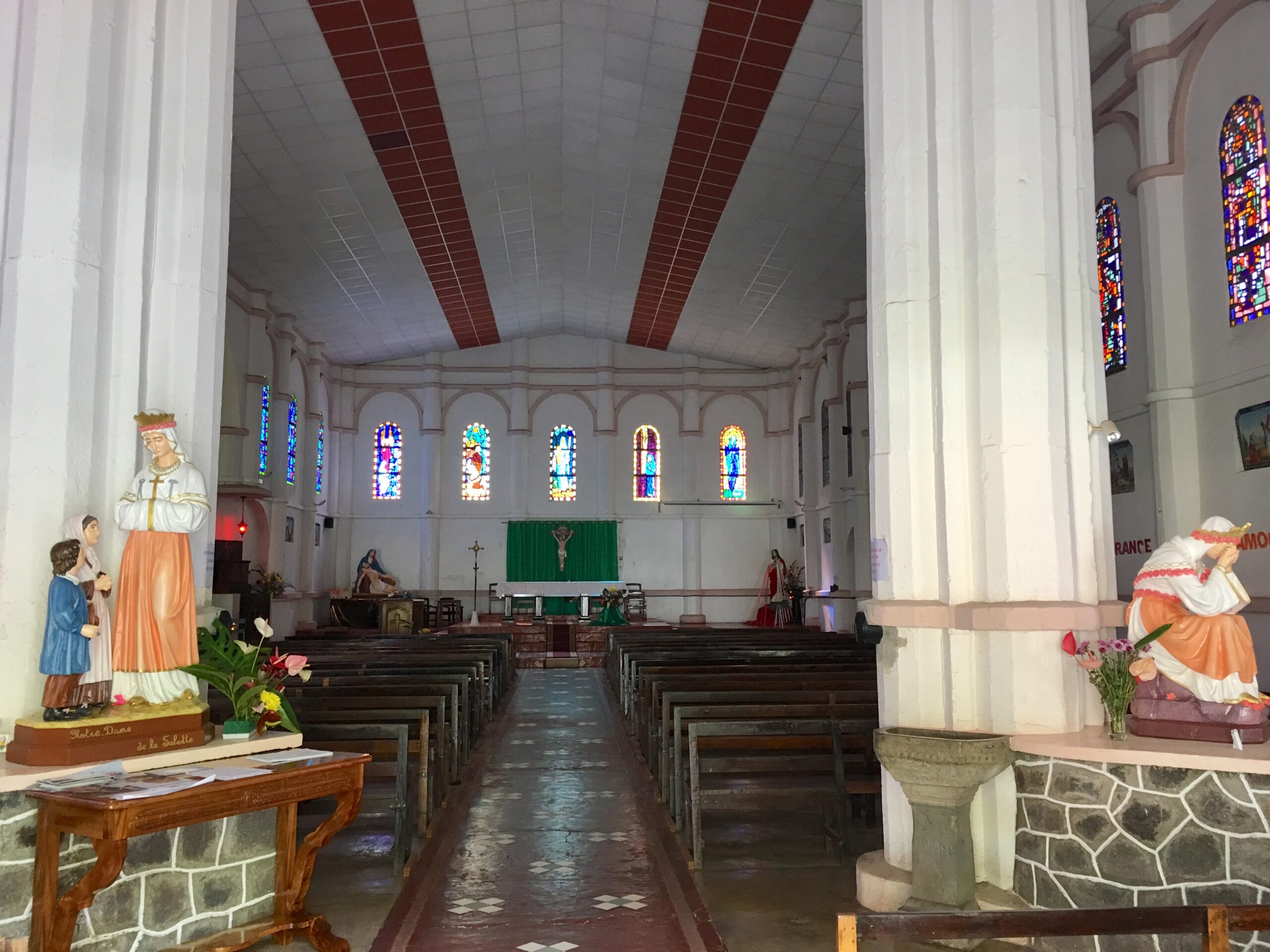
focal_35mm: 29
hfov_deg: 61.7
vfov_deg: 48.2
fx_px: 1064
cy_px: 476
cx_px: 635
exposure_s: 1/17
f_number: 2.2
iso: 50
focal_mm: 4.15
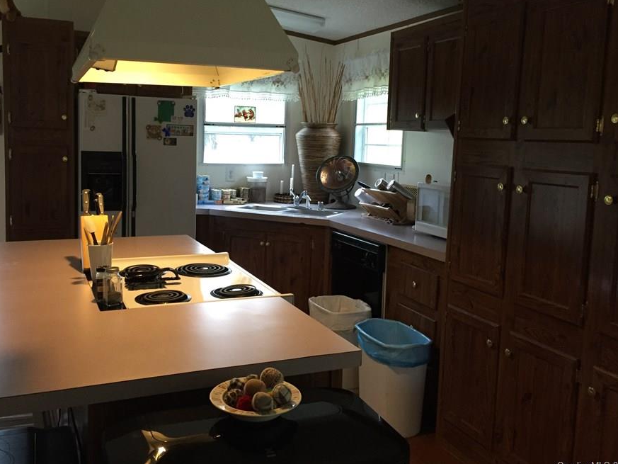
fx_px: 607
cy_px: 200
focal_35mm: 34
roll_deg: -2.9
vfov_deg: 41.7
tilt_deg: -5.4
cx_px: 276
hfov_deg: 53.8
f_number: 2.2
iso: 160
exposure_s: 1/30
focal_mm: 4.15
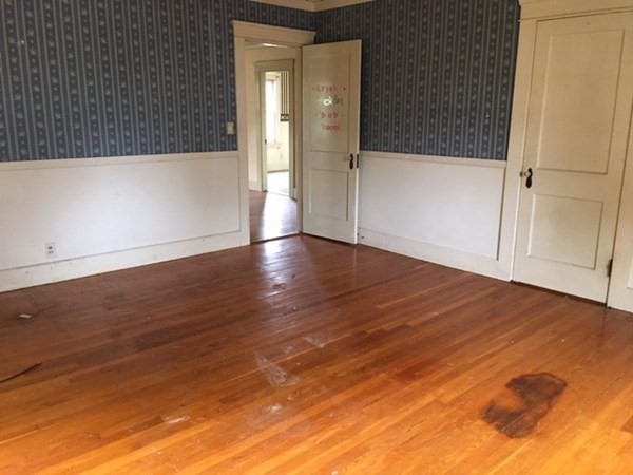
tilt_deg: -12.4
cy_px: 238
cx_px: 316
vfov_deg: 48.2
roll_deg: +0.1
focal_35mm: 29
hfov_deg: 61.7
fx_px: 530
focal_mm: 4.15
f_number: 2.2
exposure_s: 1/15
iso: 64
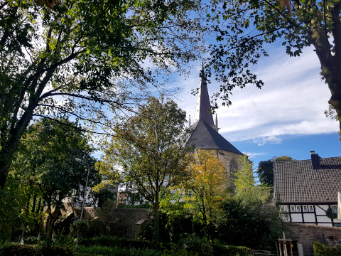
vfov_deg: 53.1
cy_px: 128
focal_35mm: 26
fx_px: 256
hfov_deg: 67.3
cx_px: 170
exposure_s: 1/1584
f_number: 1.7
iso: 40
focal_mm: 4.2
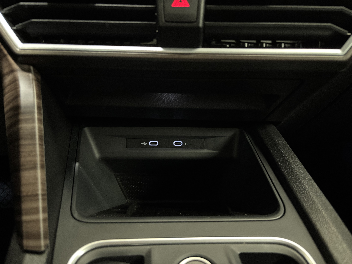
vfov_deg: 53.1
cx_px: 176
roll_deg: -1.3
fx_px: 264
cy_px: 132
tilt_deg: -23.1
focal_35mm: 26
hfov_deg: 67.3
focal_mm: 5.96
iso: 1600
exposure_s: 1/17
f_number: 1.6
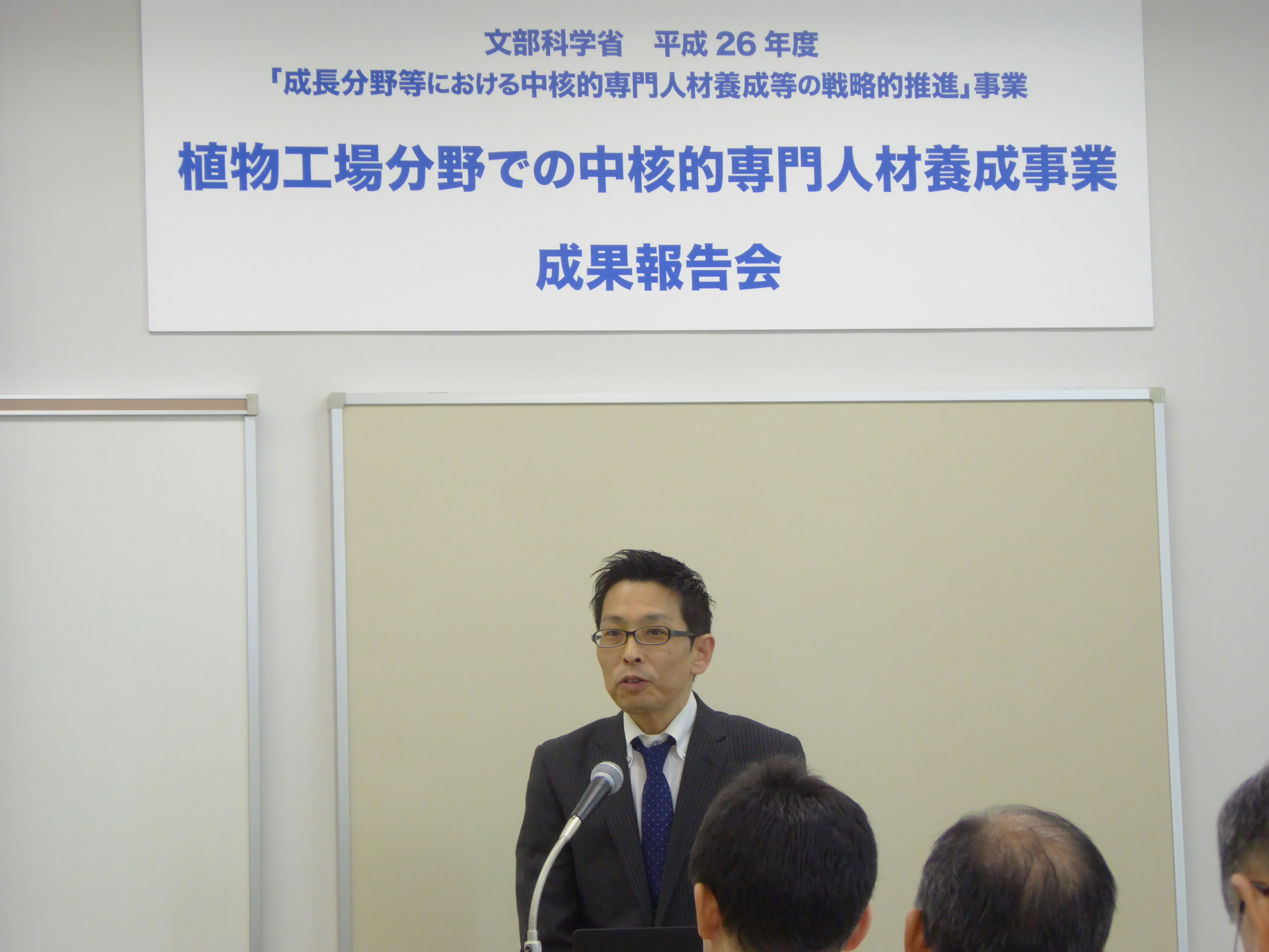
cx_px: 634
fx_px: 5499
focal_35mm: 150
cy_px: 476
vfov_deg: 9.9
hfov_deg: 13.2
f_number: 5.3
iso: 400
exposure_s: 1/40
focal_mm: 24.2
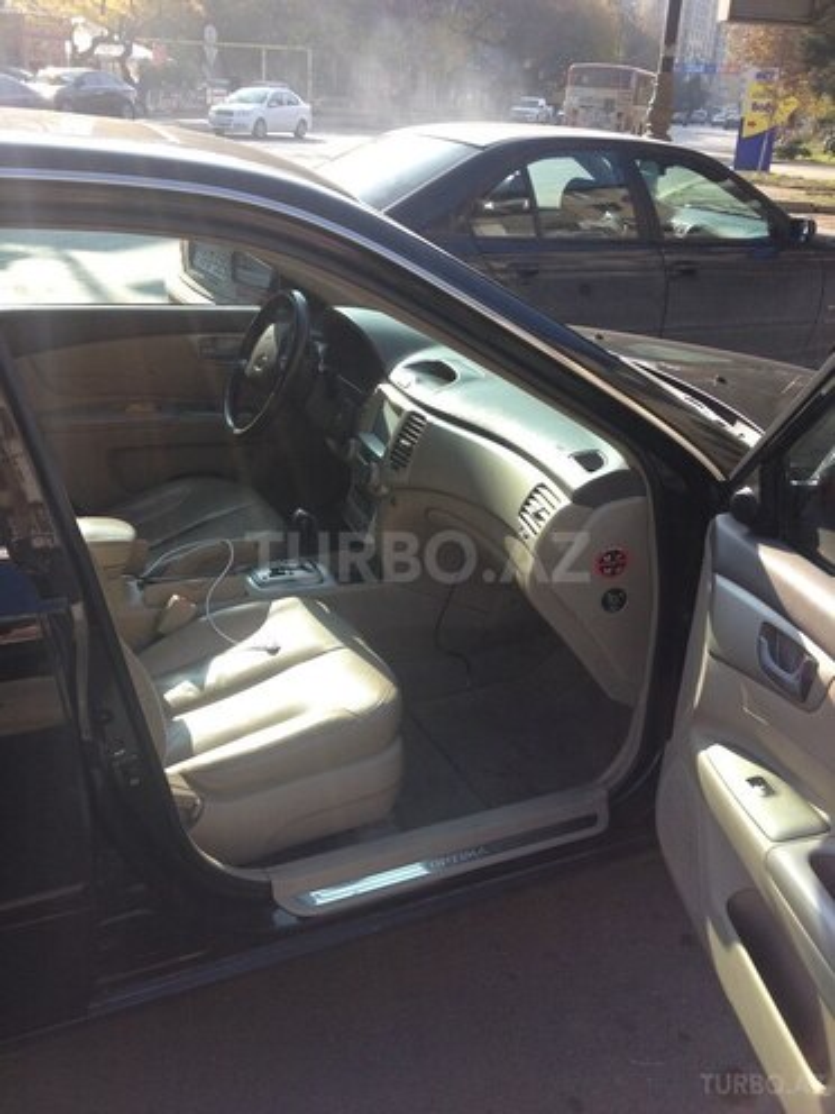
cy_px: 557
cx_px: 418
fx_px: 1126
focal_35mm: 35
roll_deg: -4.1
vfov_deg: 52.6
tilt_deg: -25.5
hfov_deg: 40.7
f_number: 2.4
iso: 50
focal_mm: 4.28
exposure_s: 1/502
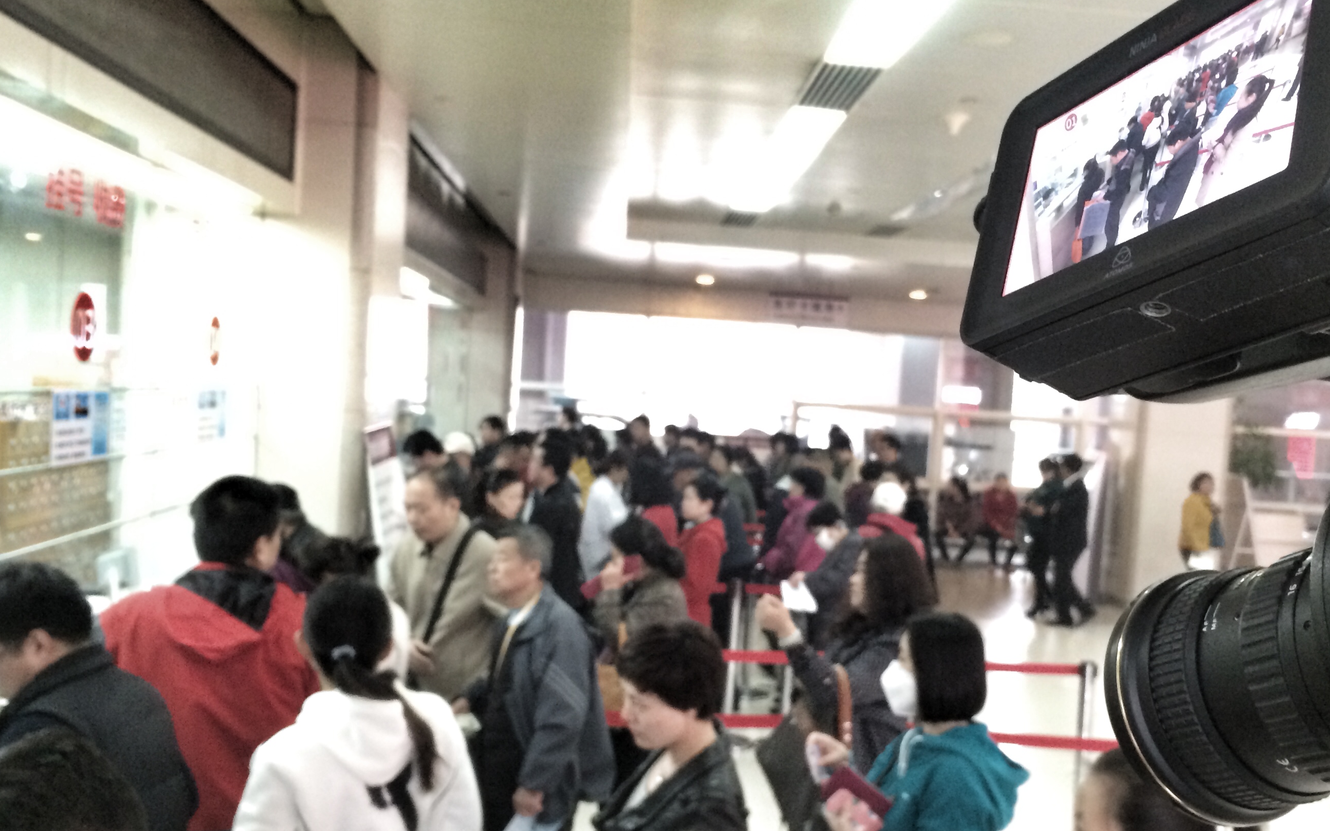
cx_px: 776
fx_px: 1450
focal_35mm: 40
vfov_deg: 31.9
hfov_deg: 49.1
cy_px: 480
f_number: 2.2
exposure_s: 1/15
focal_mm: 4.12
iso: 320
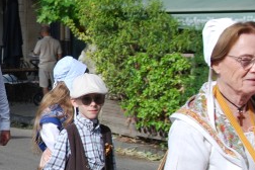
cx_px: -49
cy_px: 83
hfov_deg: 11.8
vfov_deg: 8.0
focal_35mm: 171
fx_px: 1211
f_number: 7.1
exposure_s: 1/200
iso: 100
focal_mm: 32
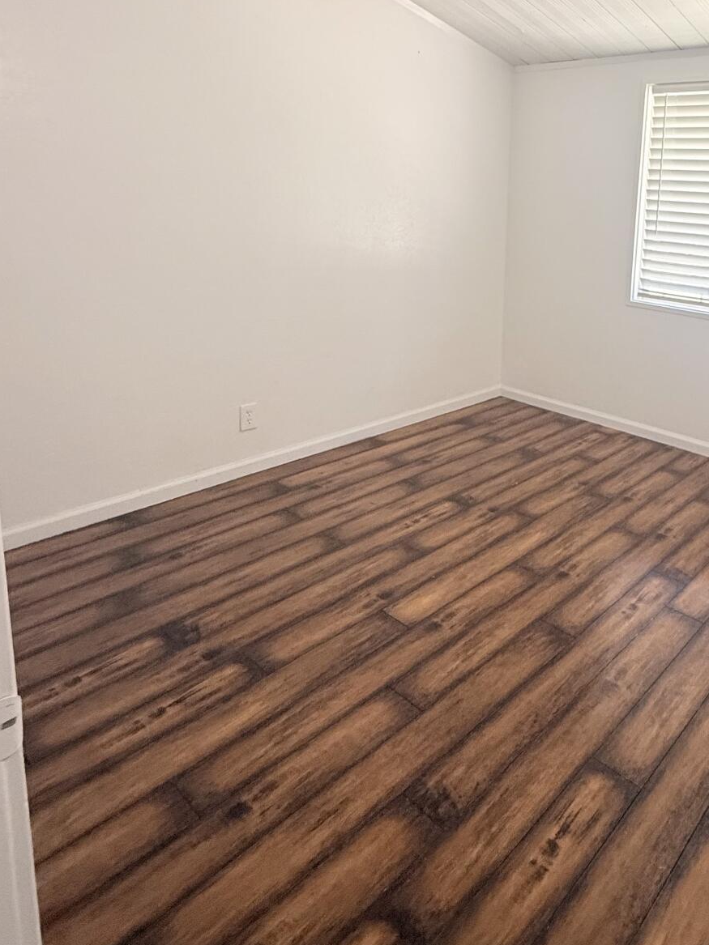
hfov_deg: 53.2
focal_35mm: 24
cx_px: 565
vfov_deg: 69.4
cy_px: 309
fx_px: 656
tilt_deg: -8.8
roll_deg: -2.5
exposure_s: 1/120
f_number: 2.2
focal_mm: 2.22
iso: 200
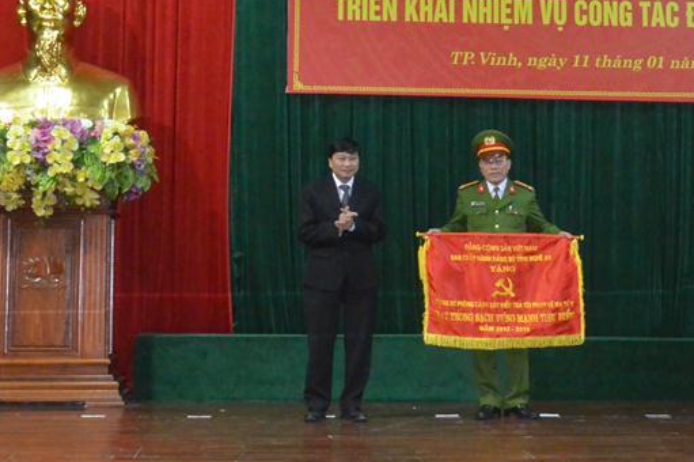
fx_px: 1426
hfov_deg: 27.4
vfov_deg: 18.4
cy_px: 160
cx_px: 356
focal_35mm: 74
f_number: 5
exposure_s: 1/60
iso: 3200
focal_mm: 20.3
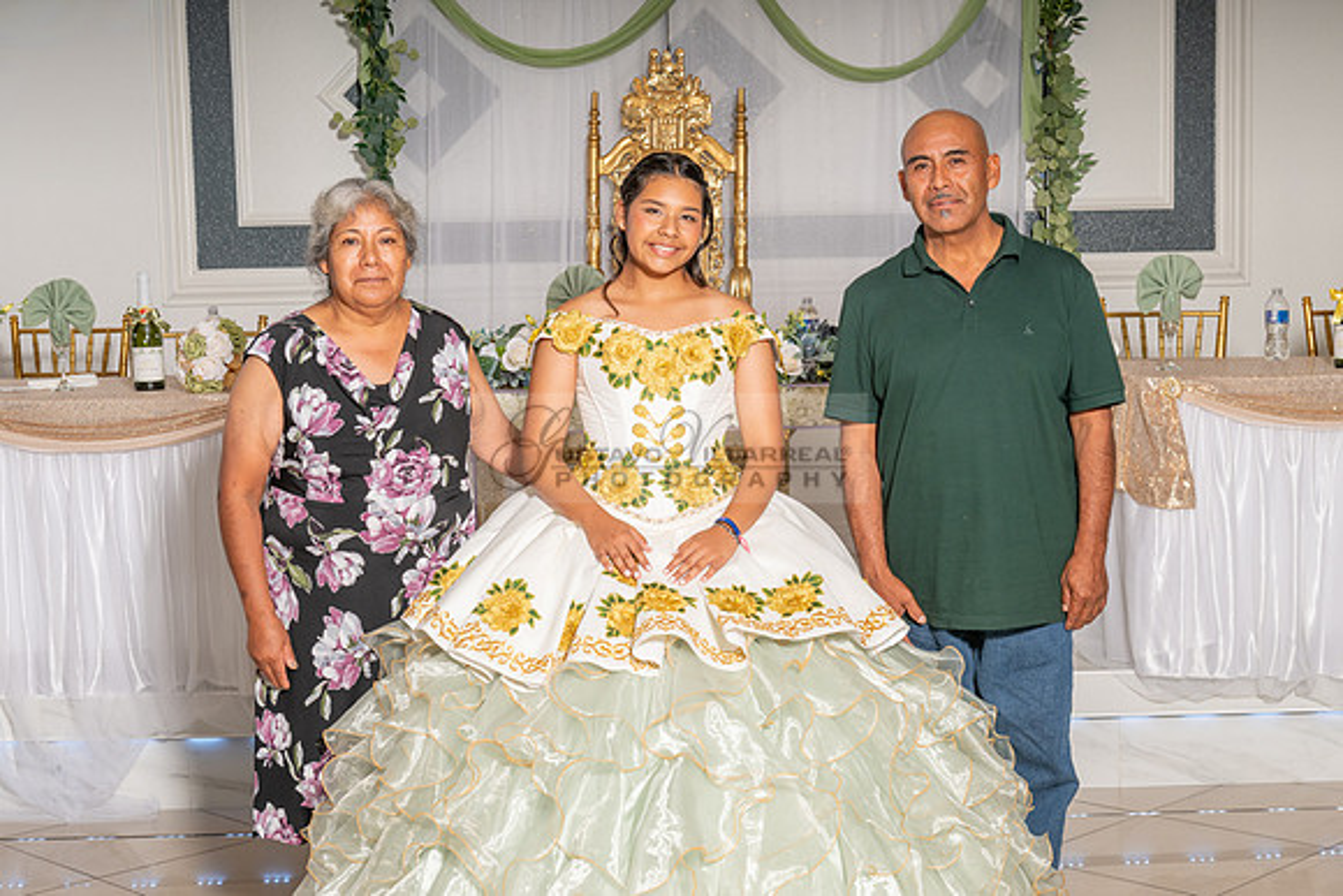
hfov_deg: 34.0
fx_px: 2198
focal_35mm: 59
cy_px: 480
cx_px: 719
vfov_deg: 23.0
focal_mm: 55
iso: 200
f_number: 6.3
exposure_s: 1/200
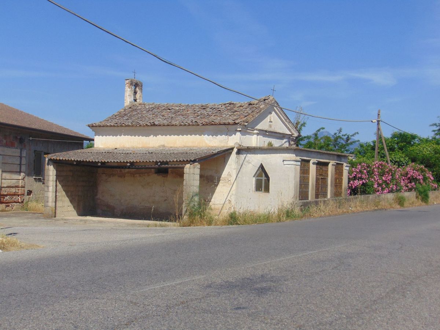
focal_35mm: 60
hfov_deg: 32.2
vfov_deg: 24.4
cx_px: 220
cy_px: 165
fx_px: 763
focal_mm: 10.8
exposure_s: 1/320
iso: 80
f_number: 9.3
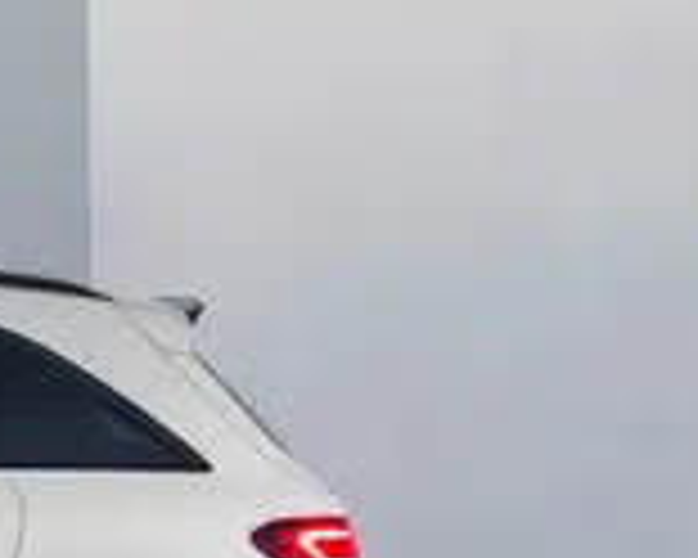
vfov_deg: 3.0
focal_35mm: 507
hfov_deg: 3.8
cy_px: -117
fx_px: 10474
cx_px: -716
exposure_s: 1/1.67
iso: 200
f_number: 11
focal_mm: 70
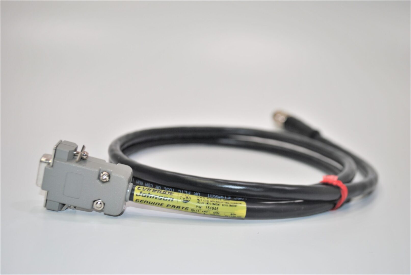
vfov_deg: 25.1
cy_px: 138
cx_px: 206
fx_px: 617
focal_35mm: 54
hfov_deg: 36.8
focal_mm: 36
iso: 100
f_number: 5
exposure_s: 1/60
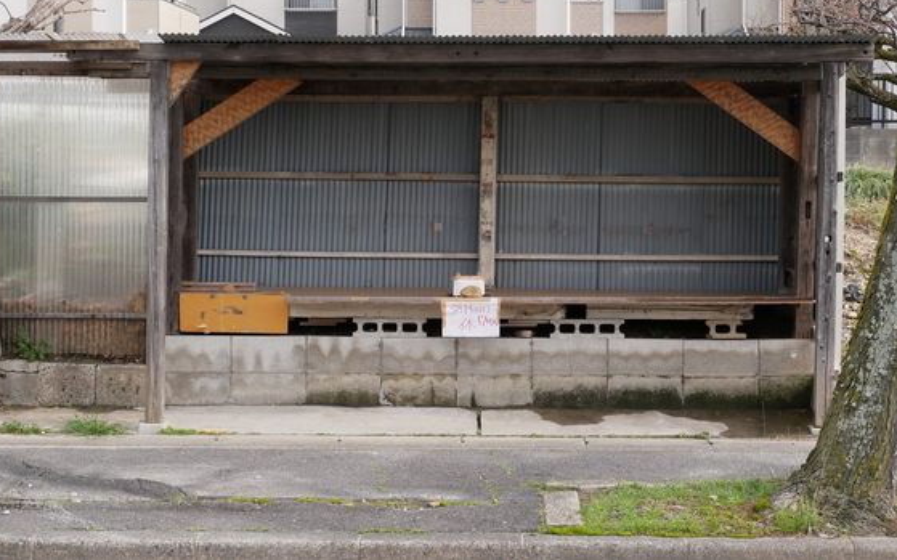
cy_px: 200
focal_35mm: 82
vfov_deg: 15.9
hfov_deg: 25.2
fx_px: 2004
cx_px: 467
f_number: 9
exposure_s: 1/320
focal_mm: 36
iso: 800
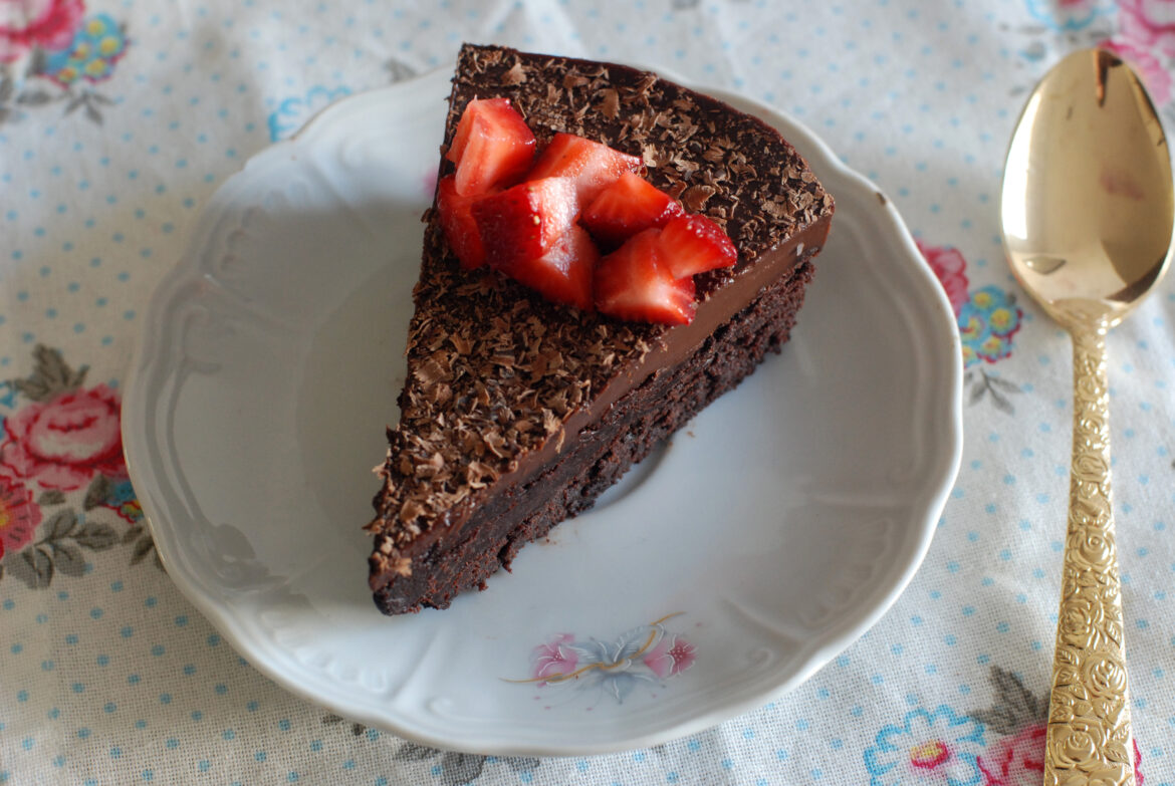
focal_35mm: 75
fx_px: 2451
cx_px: 588
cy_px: 393
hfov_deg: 27.0
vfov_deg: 18.2
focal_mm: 50
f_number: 5
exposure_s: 1/25
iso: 500
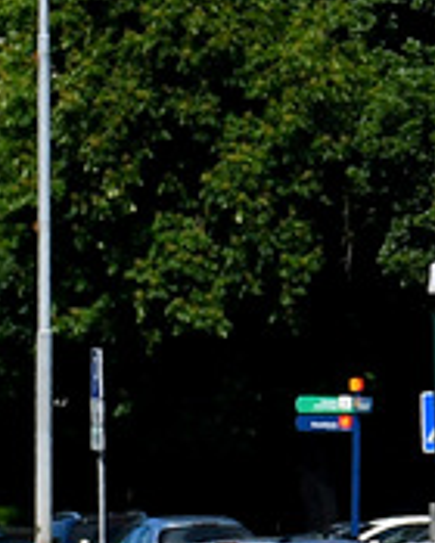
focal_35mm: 524
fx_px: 8433
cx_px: 1784
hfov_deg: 2.9
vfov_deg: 3.7
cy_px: 318
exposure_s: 1/1600
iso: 200
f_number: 6.3
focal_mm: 50
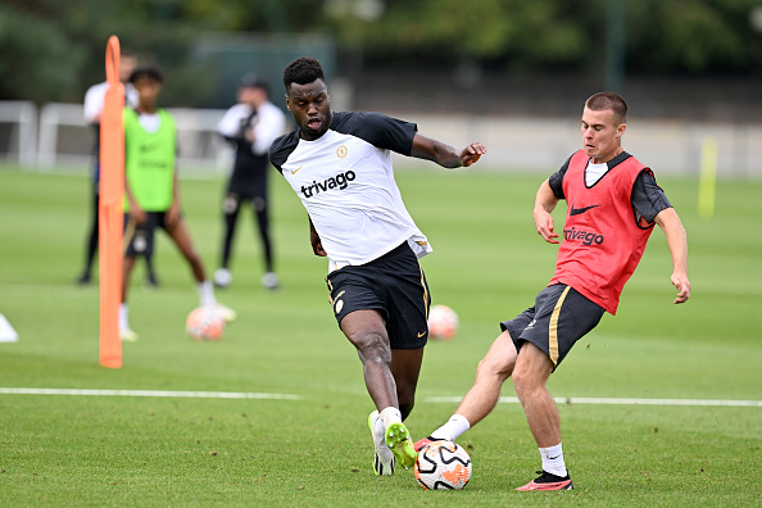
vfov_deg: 3.4
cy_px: 254
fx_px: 8466
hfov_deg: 5.2
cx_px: 381
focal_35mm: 400
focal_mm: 400
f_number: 3.5
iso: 400
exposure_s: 1/2000
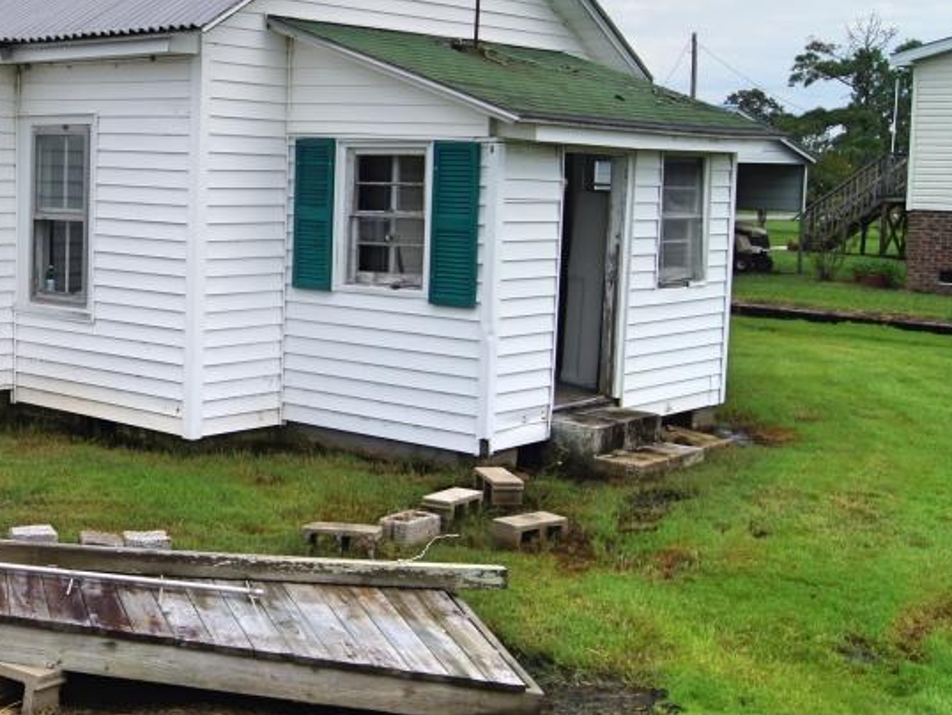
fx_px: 1431
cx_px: 136
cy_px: 289
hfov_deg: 35.1
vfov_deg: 28.0
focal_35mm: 52
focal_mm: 18
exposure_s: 1/100
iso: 100
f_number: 13
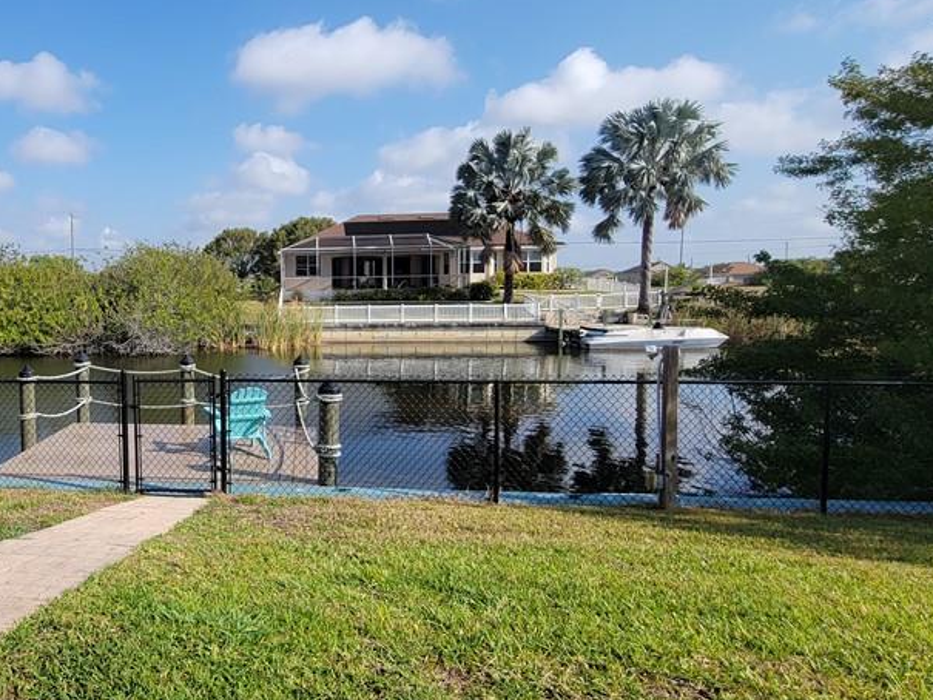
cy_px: 335
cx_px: 211
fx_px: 593
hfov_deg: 70.2
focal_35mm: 22
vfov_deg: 61.1
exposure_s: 1/1468
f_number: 2.2
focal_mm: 2.2
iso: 50
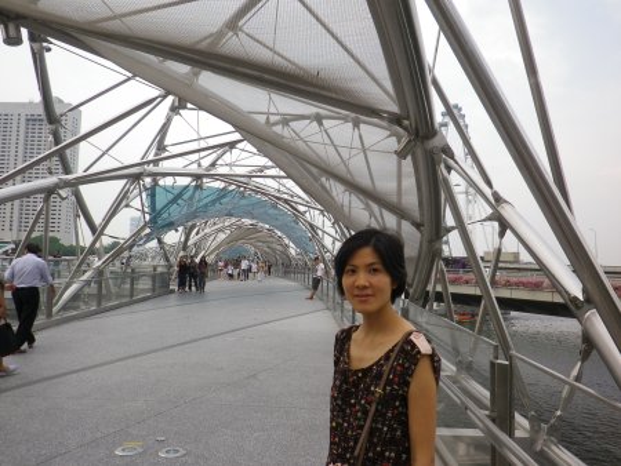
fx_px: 503
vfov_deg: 49.8
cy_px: 233
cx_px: 310
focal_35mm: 28
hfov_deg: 63.4
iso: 80
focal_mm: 5
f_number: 3.2
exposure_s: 1/320
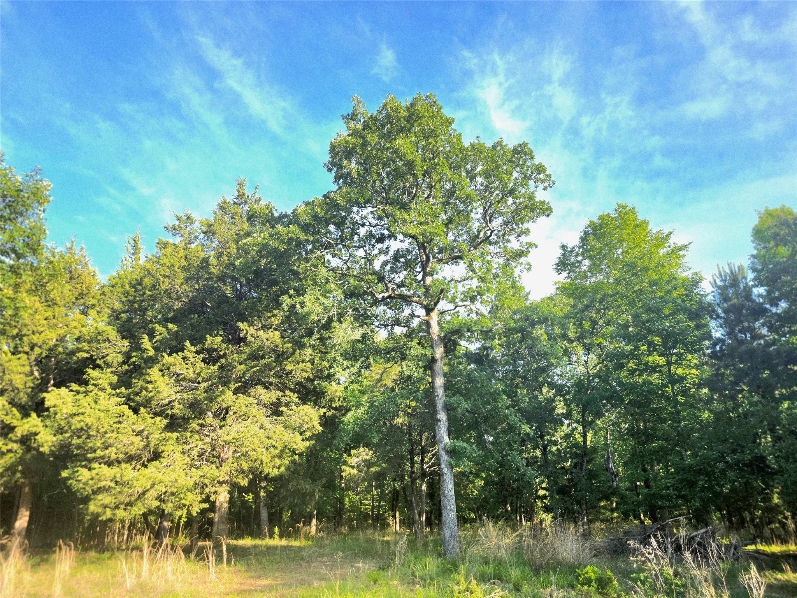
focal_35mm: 23
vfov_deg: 58.9
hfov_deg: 73.9
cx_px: 398
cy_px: 299
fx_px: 530
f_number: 1.7
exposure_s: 1/2000
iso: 80
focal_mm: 6.3
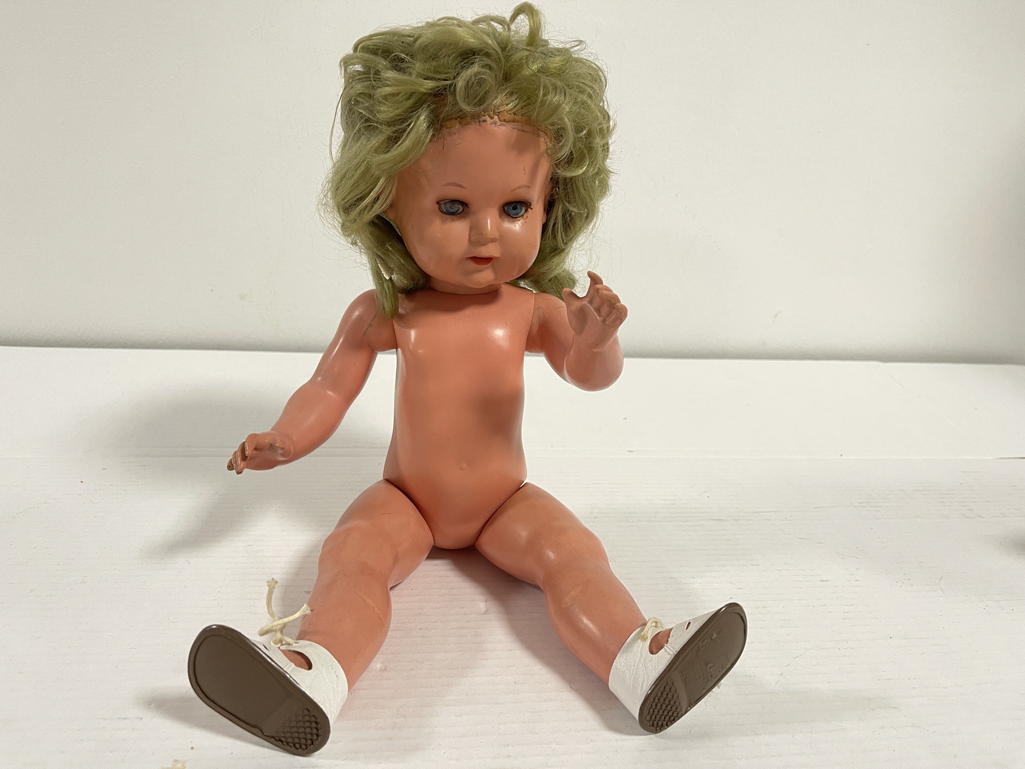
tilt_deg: -16.3
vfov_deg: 54.9
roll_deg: -3.3
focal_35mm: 25
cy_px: 384
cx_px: 512
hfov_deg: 69.4
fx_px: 740
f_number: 1.6
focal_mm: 5.1
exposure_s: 1/50
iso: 125
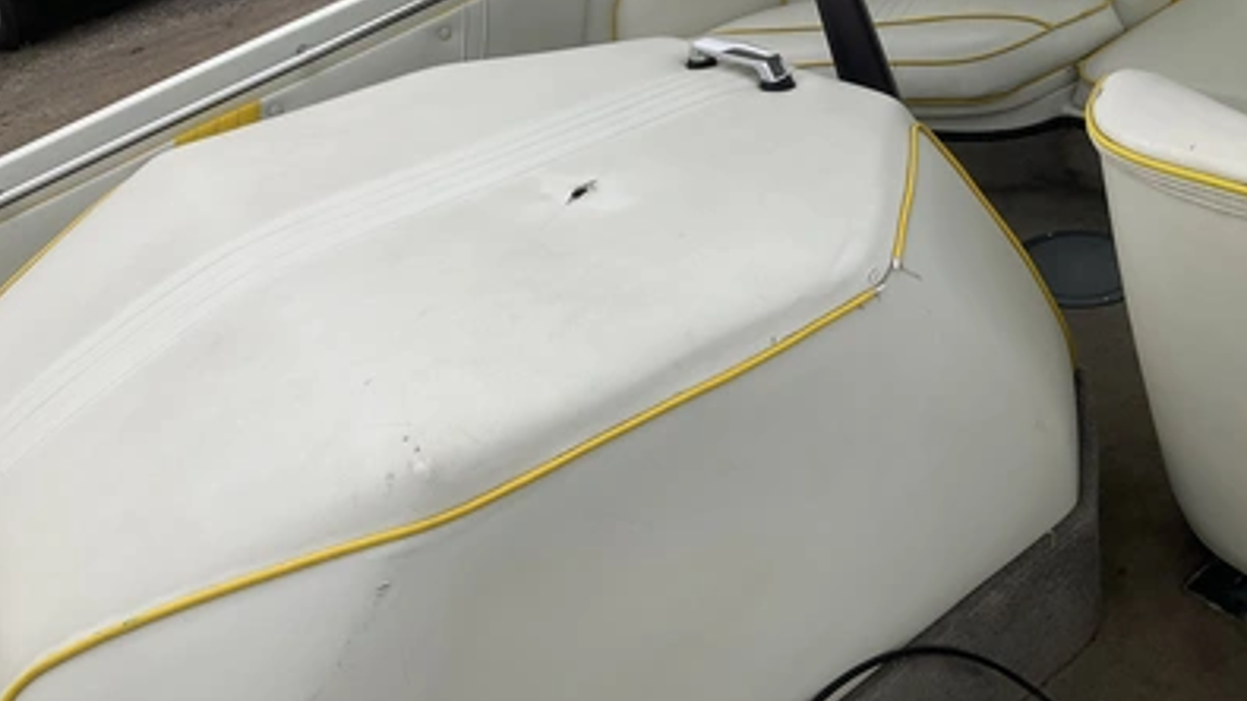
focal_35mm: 32
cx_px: 628
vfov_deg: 36.4
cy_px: 262
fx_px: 1058
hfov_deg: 61.0
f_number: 1.8
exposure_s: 1/1912
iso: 25
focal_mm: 3
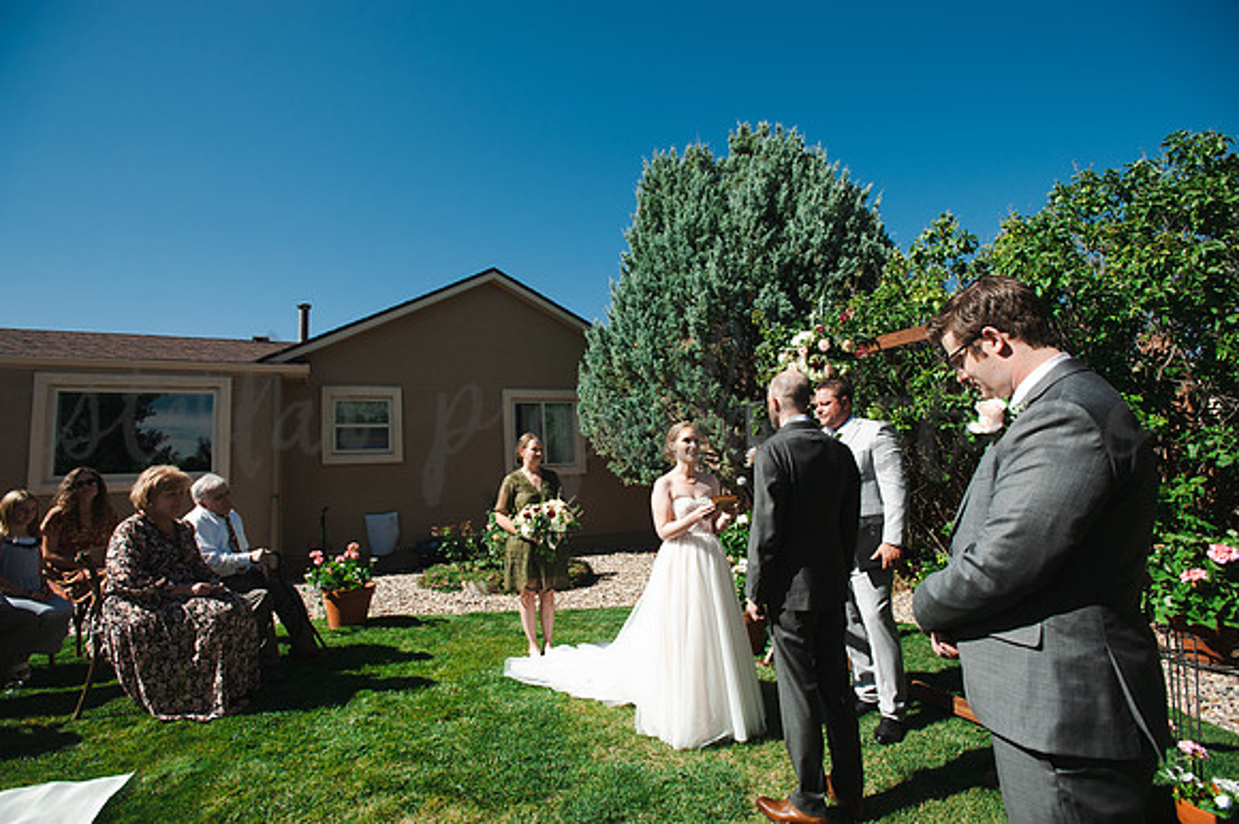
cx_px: 620
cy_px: 412
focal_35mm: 17
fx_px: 585
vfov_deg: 70.4
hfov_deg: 93.3
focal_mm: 17
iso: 250
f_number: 4.5
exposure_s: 1/1600
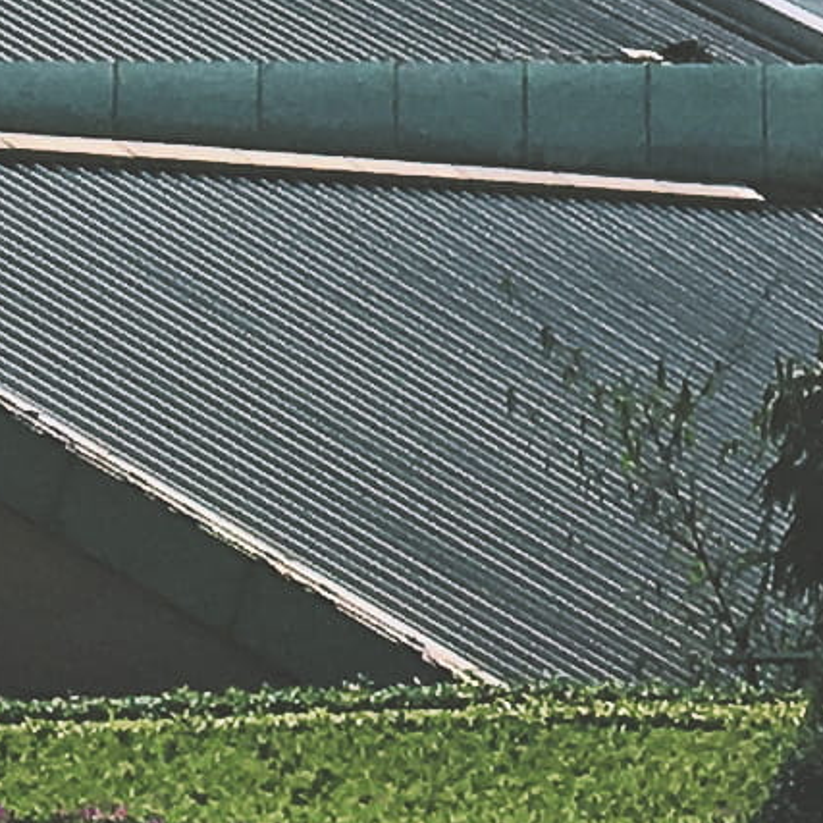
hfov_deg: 7.2
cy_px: -1272
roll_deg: +1.2
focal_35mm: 242
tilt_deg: +15.6
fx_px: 6509
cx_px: 374
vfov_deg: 6.8
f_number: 2.2
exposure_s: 1/6993
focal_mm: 4.15
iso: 25
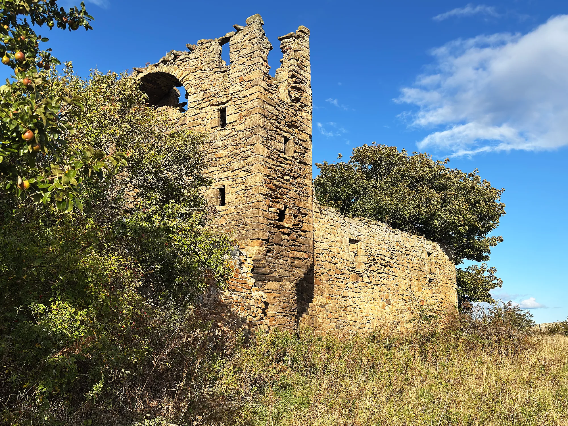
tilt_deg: +14.1
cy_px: 213
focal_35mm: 36
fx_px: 591
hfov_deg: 51.4
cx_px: 284
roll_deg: +0.6
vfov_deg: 39.6
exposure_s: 1/4854
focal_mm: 6.76
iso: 100
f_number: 1.78
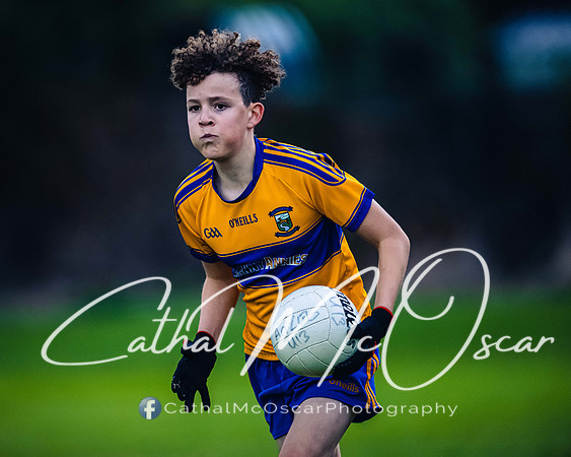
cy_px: 231
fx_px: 8417
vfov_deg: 3.1
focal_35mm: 498
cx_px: 203
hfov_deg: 3.9
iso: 3200
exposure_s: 1/800
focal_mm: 400
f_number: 2.8
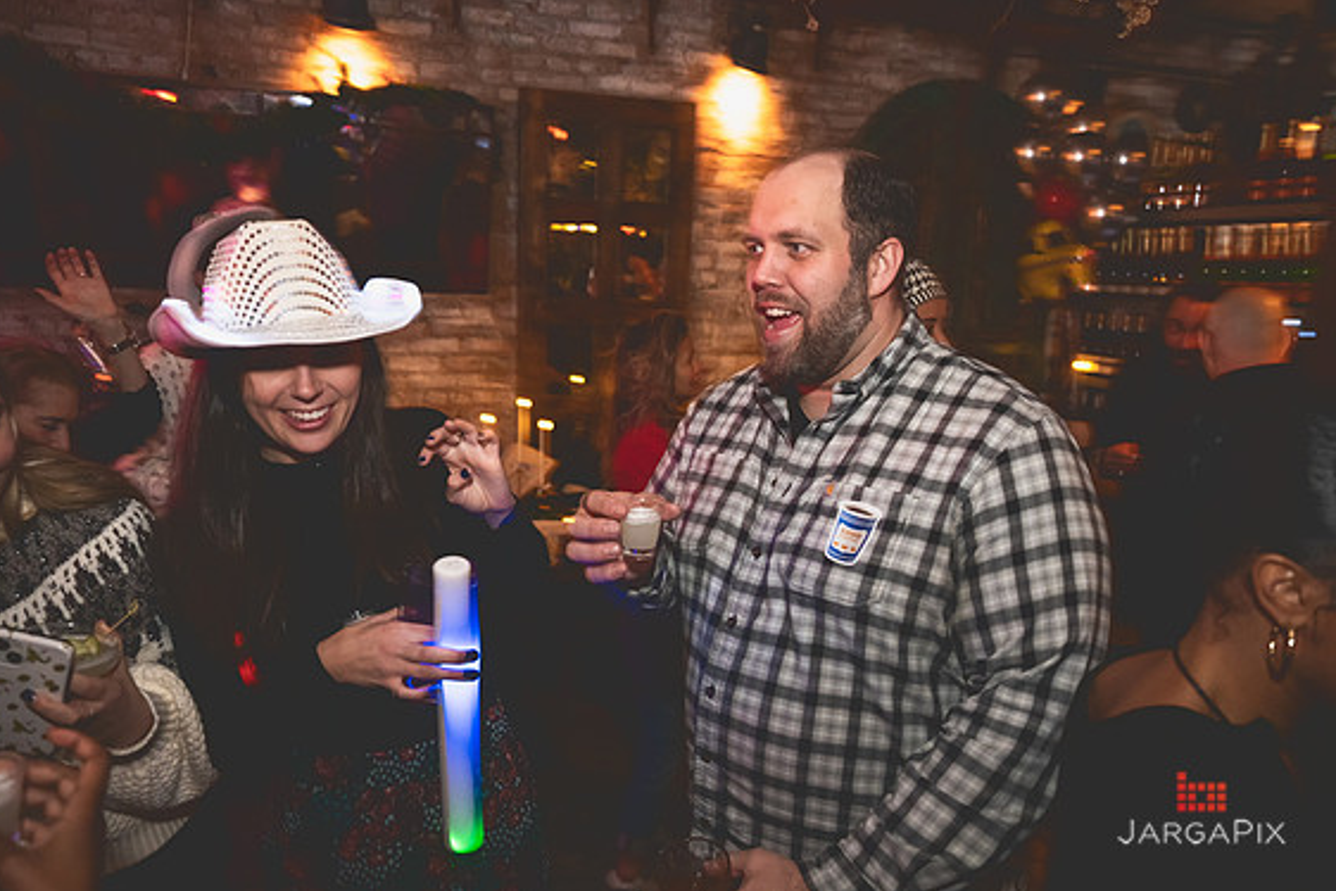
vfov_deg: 49.6
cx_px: 656
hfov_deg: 69.4
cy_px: 436
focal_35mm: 26
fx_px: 965
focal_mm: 24
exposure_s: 1/100
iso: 3200
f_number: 2.8
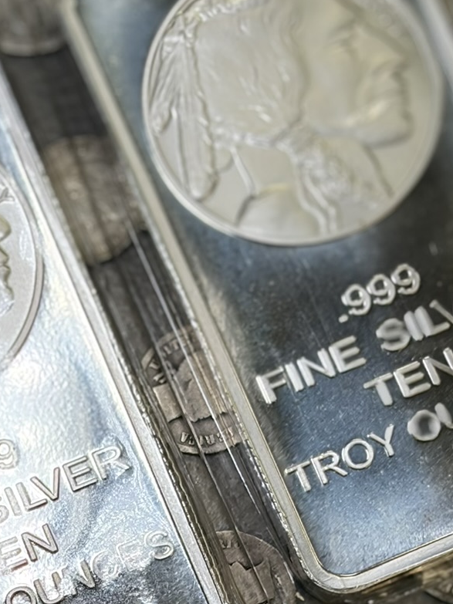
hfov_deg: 10.8
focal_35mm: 136
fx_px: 2374
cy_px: 712
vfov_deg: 14.1
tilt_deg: -83.8
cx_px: 14
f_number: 1.6
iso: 40
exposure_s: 1/397
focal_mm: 5.96
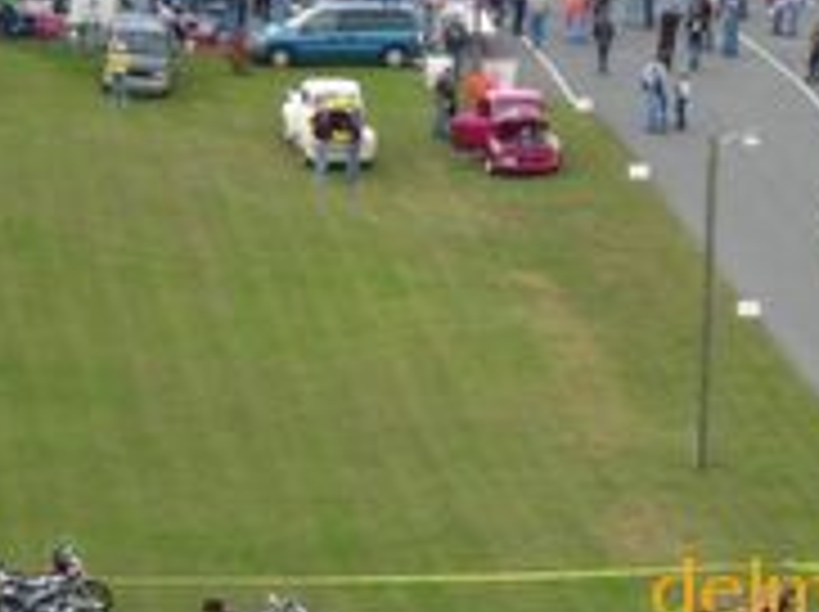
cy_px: -45
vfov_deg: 5.8
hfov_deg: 7.8
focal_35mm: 255
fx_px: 6025
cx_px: 558
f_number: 5.3
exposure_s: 1/98.4
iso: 50
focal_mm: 19.2
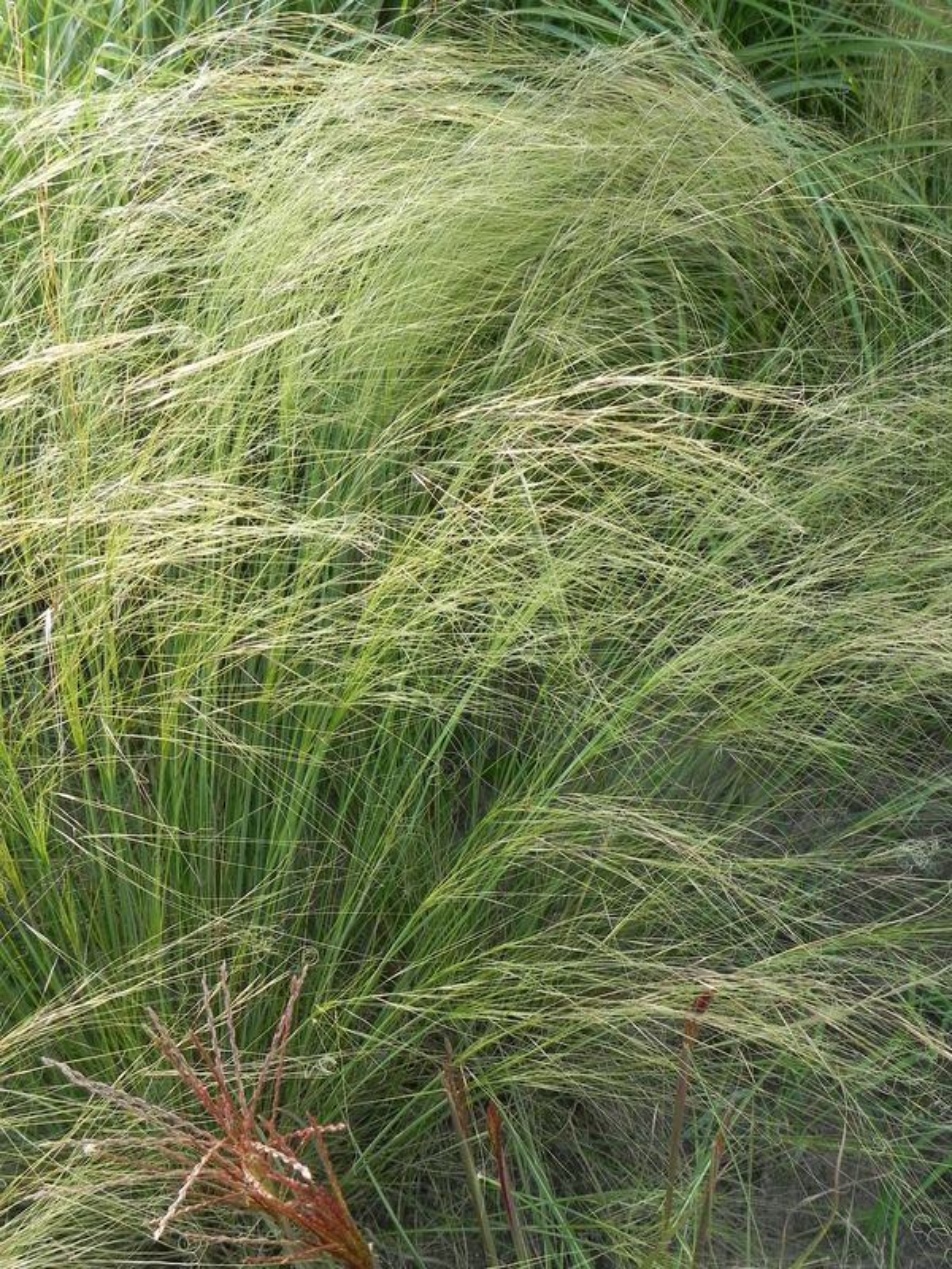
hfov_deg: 35.1
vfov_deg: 45.8
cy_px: 634
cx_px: 476
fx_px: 1503
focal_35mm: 41
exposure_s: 1/200
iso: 160
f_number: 4
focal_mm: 7.3
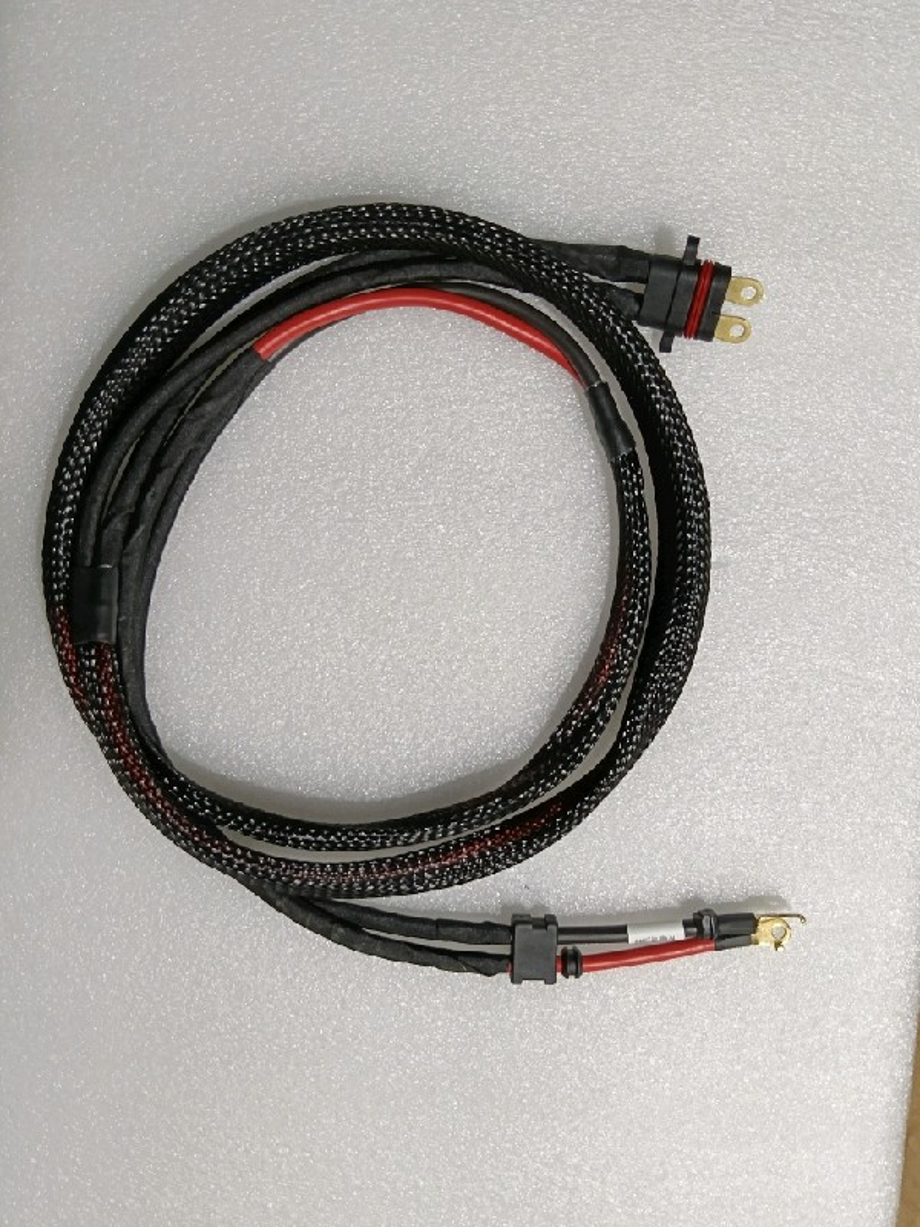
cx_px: 460
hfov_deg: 51.4
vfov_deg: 65.3
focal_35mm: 27
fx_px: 957
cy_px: 614
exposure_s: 1/30
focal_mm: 3.98
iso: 160
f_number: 1.8
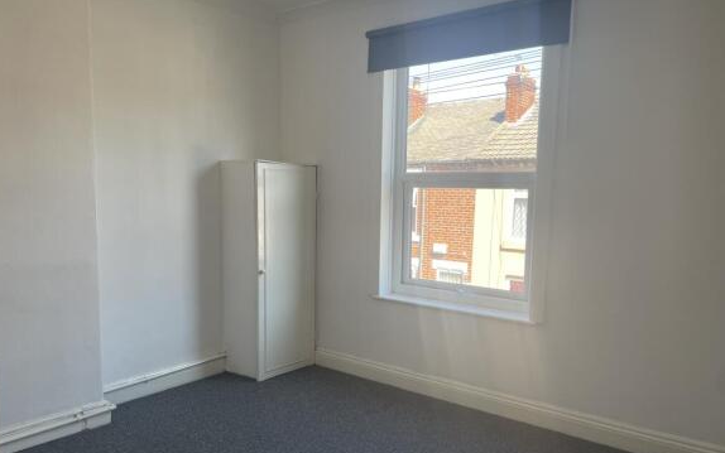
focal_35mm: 28
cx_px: 361
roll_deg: -2.1
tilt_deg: -7.5
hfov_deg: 66.5
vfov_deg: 44.5
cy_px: 253
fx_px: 553
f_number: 1.6
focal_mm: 4.2
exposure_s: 1/116
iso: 32
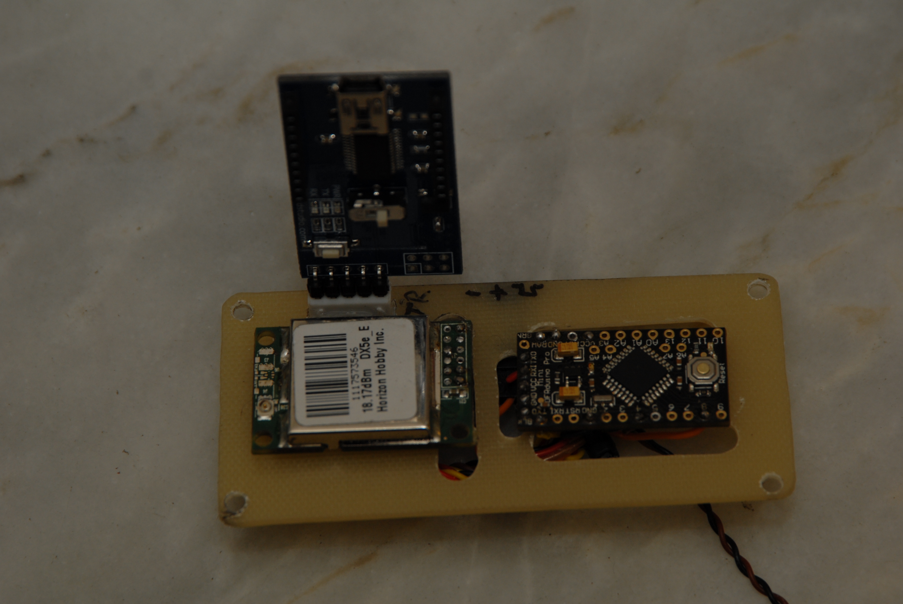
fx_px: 4520
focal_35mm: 180
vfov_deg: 7.7
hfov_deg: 11.4
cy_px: 302
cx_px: 452
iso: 200
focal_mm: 120
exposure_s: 1/60
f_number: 7.1
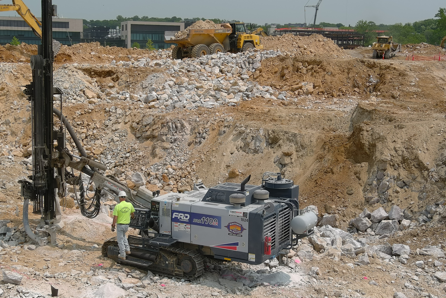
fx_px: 359
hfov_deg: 63.7
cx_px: 223
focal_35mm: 29
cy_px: 149
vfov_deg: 45.0
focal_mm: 10.57
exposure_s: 1/1600
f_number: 2.8
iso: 100
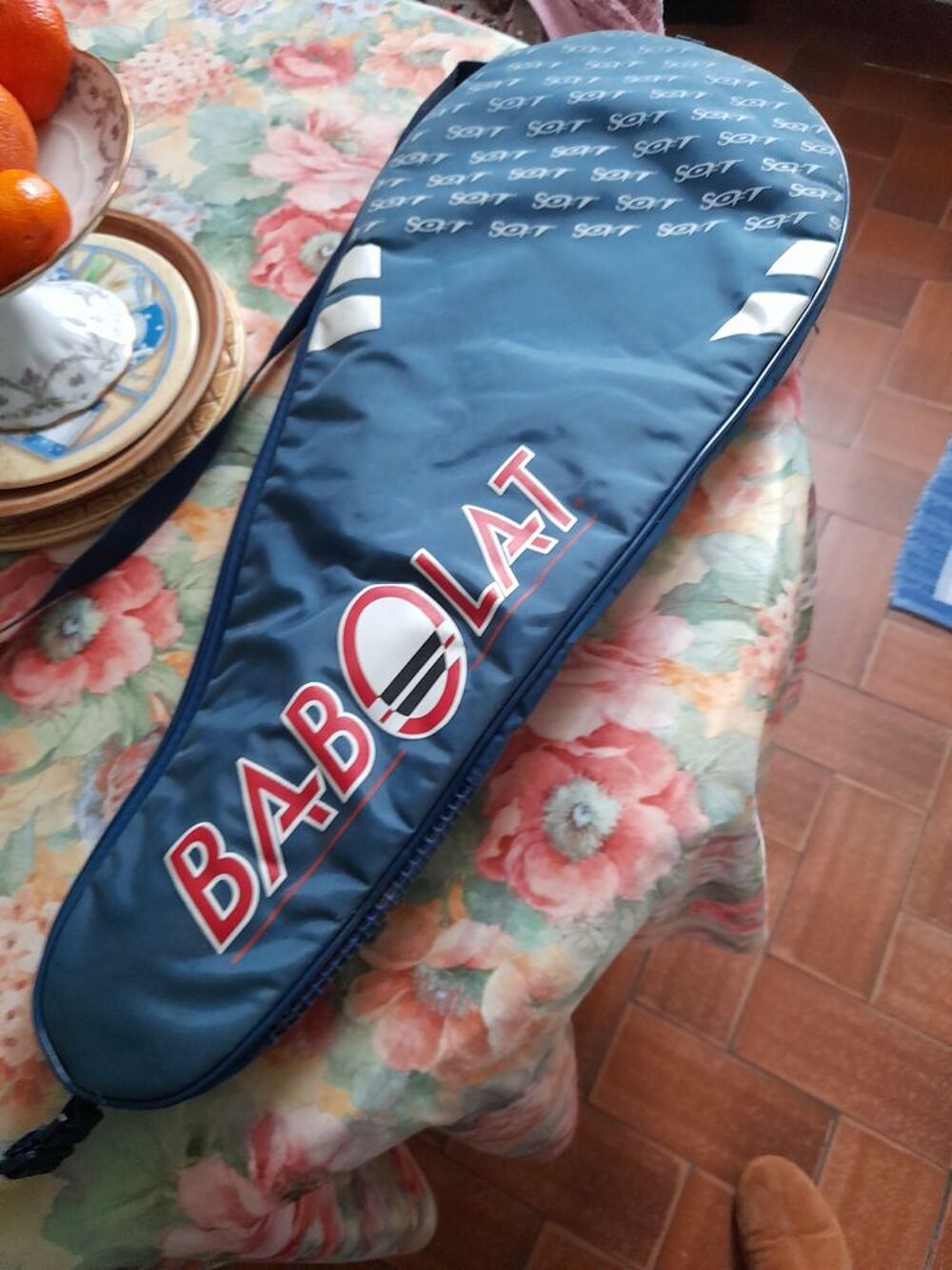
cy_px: 635
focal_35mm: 25
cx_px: 476
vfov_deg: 69.4
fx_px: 917
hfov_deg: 54.9
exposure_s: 1/33
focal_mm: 4.6
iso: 500
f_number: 2
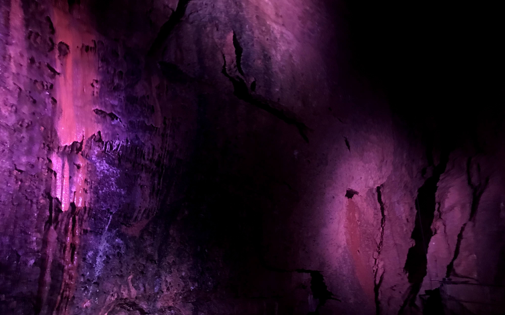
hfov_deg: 62.9
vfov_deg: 41.6
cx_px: 251
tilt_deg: +8.6
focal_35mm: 30
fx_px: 413
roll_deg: +0.2
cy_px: 189
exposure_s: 1/6
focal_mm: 3.99
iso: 80
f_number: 1.8
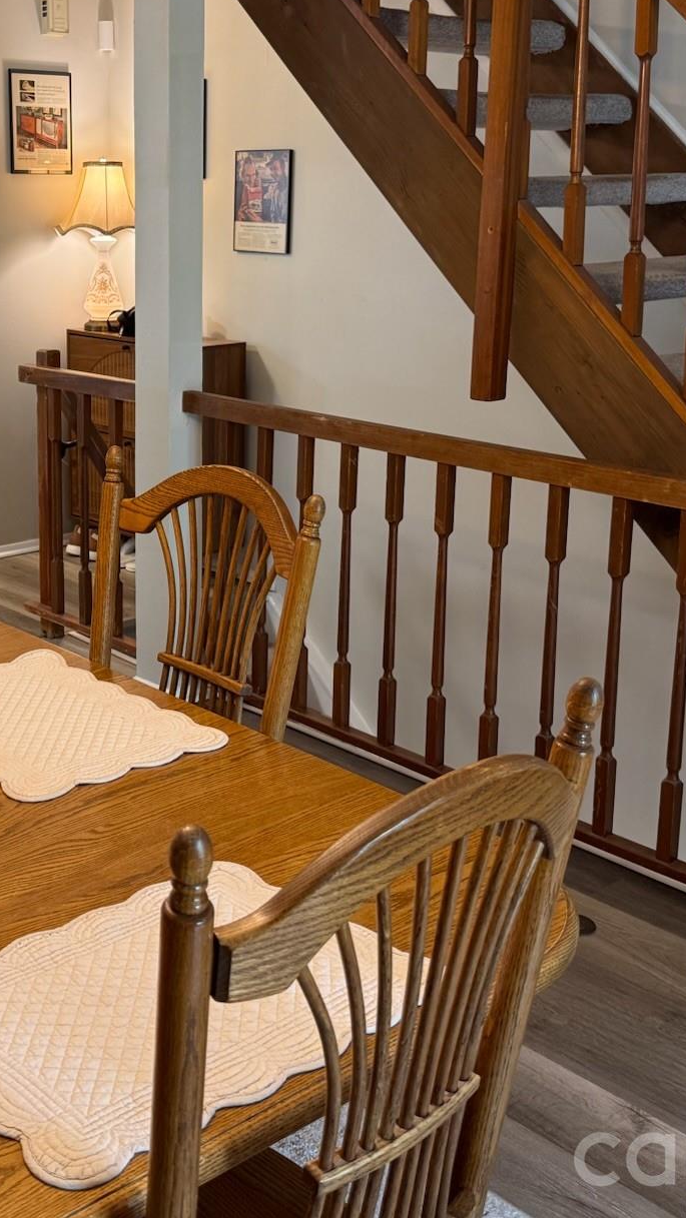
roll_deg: -0.6
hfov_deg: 26.7
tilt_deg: -11.4
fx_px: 1422
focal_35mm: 44
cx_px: 151
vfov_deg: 46.0
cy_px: 466
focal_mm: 6.76
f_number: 1.78
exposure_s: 1/60
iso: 200
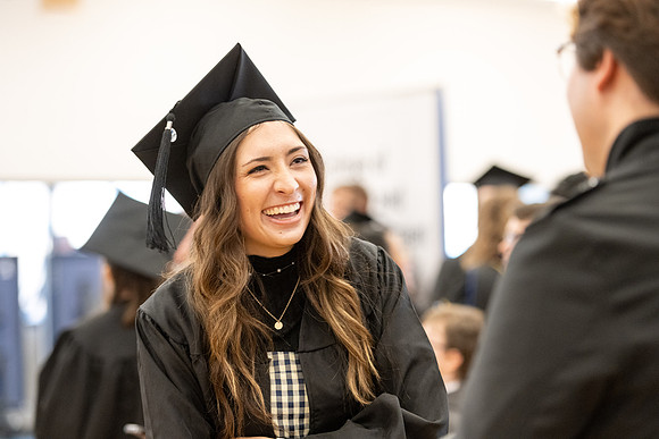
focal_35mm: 120
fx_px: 2197
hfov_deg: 17.1
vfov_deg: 11.4
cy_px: 220
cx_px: 330
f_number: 2.8
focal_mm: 120
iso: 2500
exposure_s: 1/160
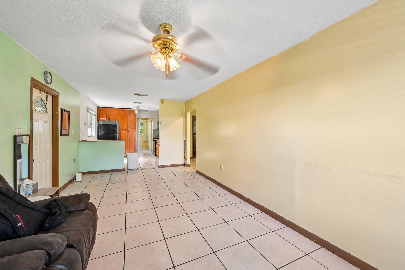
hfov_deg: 104.3
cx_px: 202
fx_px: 157
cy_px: 135
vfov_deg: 81.2
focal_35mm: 14
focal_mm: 14
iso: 3200
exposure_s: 1/30
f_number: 10
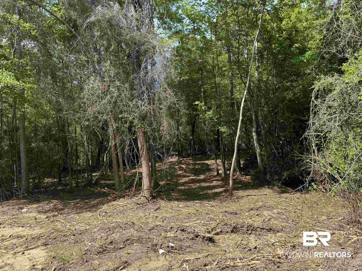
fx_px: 251
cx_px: 181
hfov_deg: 71.6
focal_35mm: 24
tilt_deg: +1.5
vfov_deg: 56.8
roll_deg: +2.8
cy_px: 136
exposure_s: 1/1597
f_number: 1.78
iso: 80
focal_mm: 6.76
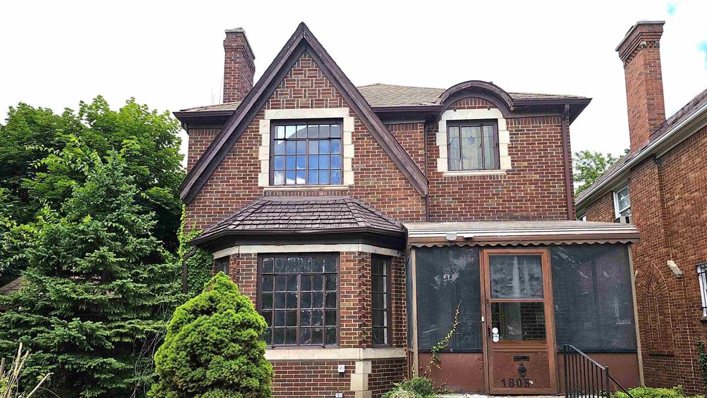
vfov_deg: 44.0
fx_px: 487
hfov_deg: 71.9
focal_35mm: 26
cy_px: 252
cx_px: 360
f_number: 1.7
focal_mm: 6.3
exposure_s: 1/544
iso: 10
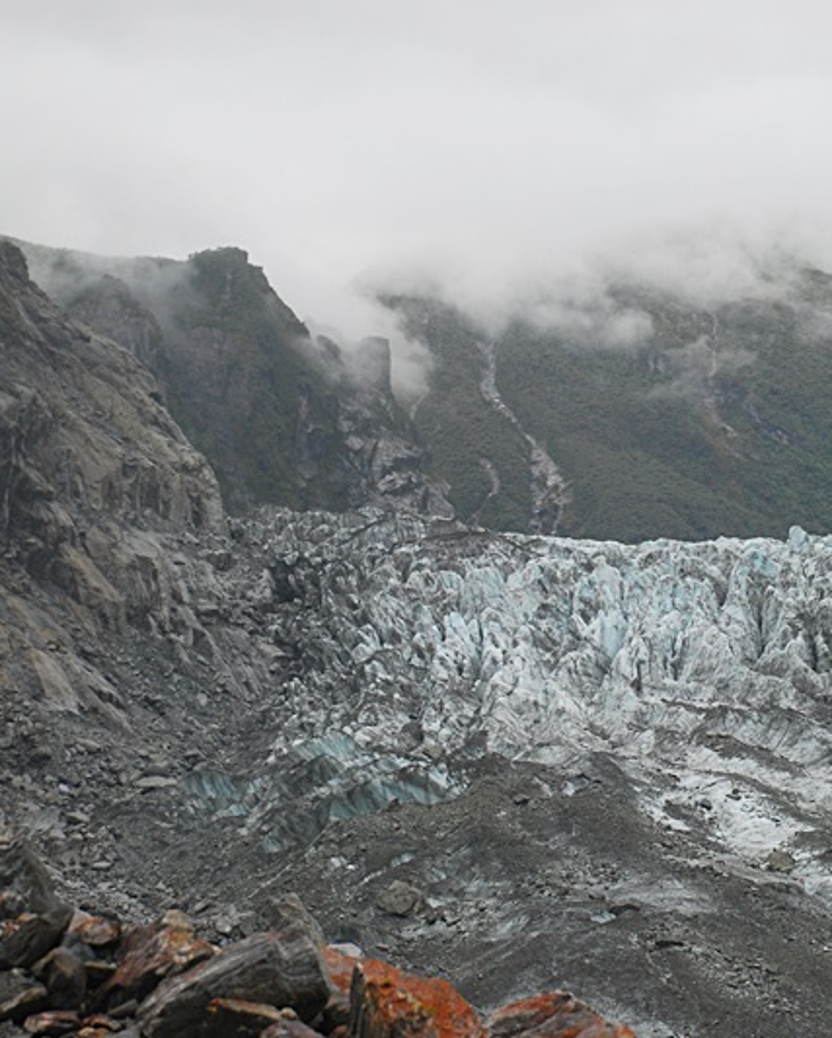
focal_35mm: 110
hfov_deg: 14.0
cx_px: 641
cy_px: 520
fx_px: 3383
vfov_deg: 17.5
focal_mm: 52
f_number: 5.6
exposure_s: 1/1600
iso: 400
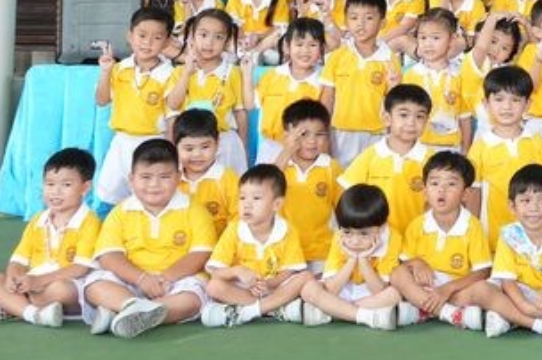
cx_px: 825
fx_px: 1923
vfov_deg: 10.2
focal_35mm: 128
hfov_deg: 14.9
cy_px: -262
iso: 1250
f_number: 6.3
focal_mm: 23
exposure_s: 1/125
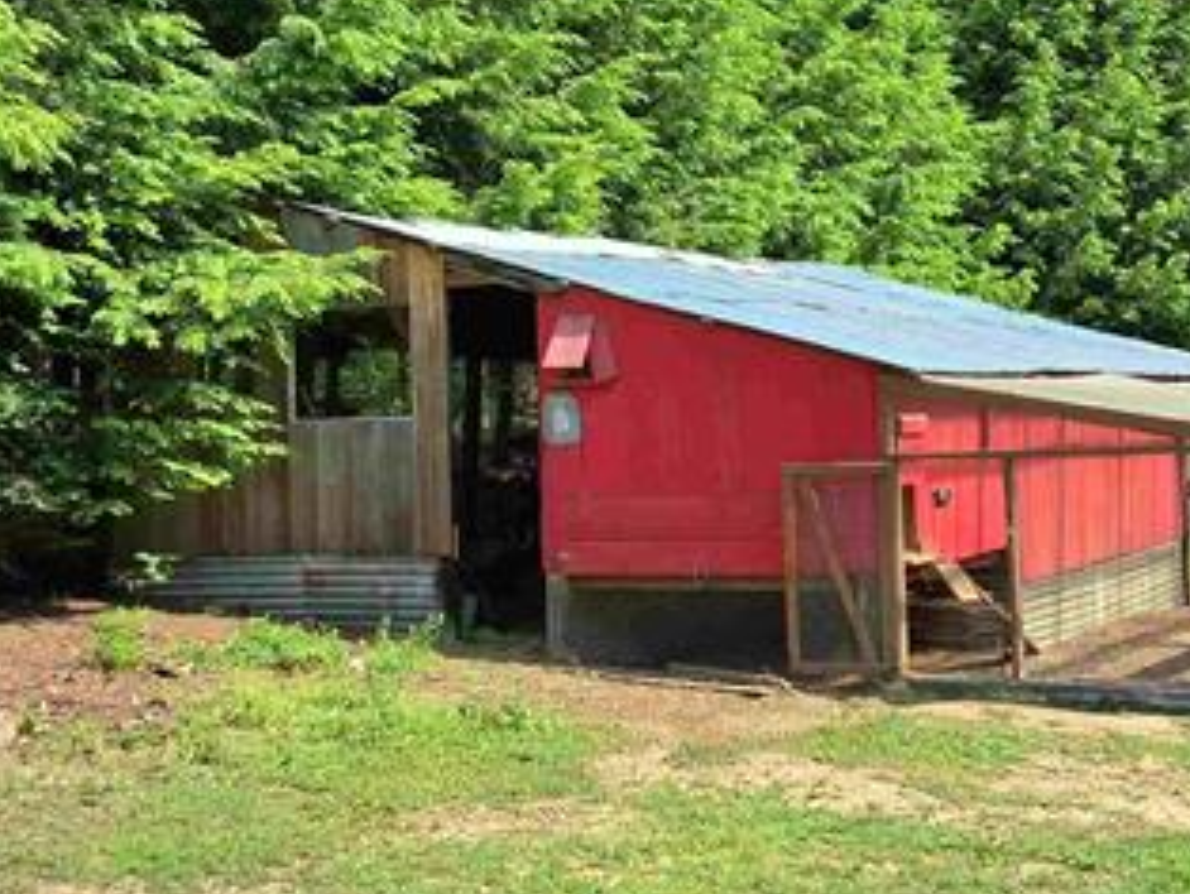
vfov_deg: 25.6
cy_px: 307
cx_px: 781
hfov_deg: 33.5
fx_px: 1961
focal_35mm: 57
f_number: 1.9
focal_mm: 2.91
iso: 32
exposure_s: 1/1256
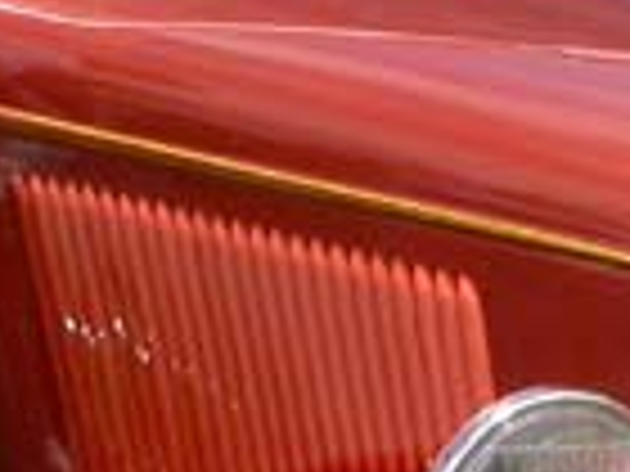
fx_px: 3949
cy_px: 427
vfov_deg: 6.8
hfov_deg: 9.1
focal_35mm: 217
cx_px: 382
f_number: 7.5
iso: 100
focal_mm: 7.85
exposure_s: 1/283
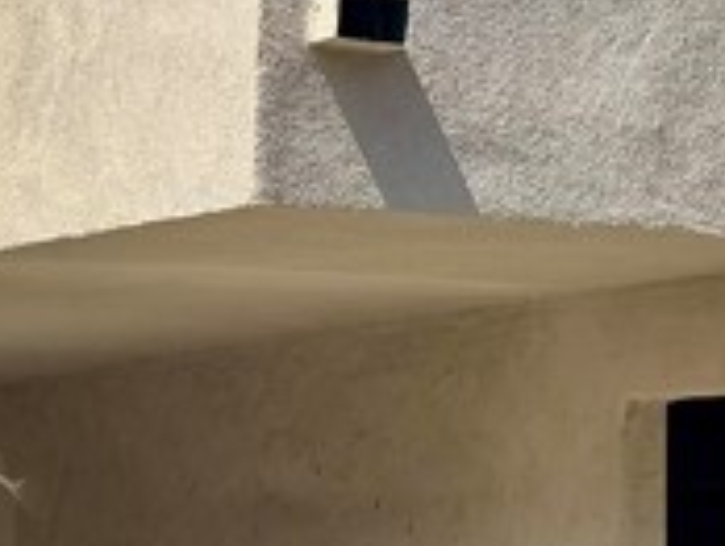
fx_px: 2957
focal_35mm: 141
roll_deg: +0.1
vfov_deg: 10.4
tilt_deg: +10.8
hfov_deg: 13.6
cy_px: -25
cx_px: 858
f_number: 1.78
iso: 80
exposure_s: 1/4049
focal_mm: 6.76
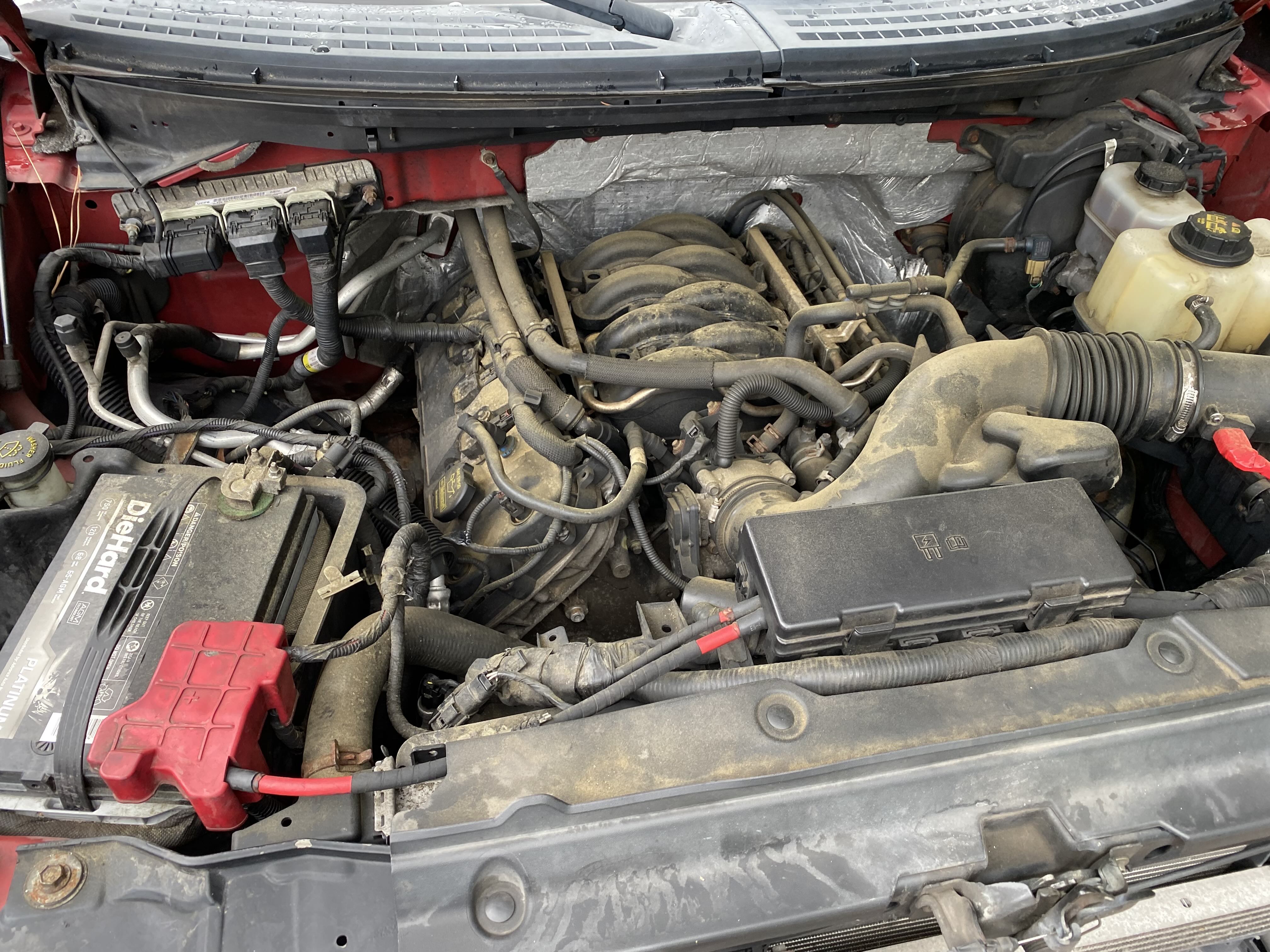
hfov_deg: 67.3
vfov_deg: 53.1
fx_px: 954
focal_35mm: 26
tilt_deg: -44.7
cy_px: 476
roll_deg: -3.6
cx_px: 635
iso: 100
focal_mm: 4.25
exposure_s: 1/121
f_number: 1.8
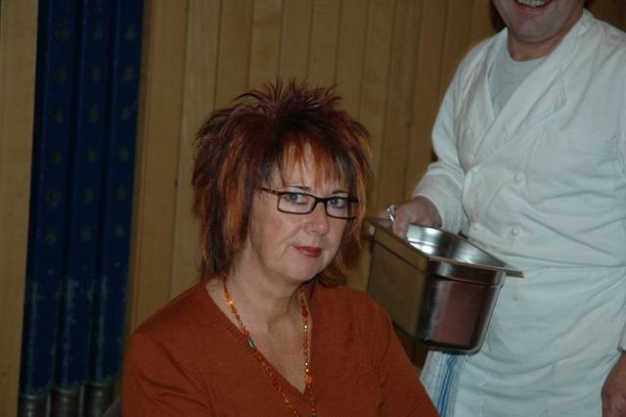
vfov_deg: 14.7
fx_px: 1616
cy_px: 208
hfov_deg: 21.9
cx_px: 313
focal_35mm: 93
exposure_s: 1/60
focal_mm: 62
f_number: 4.5
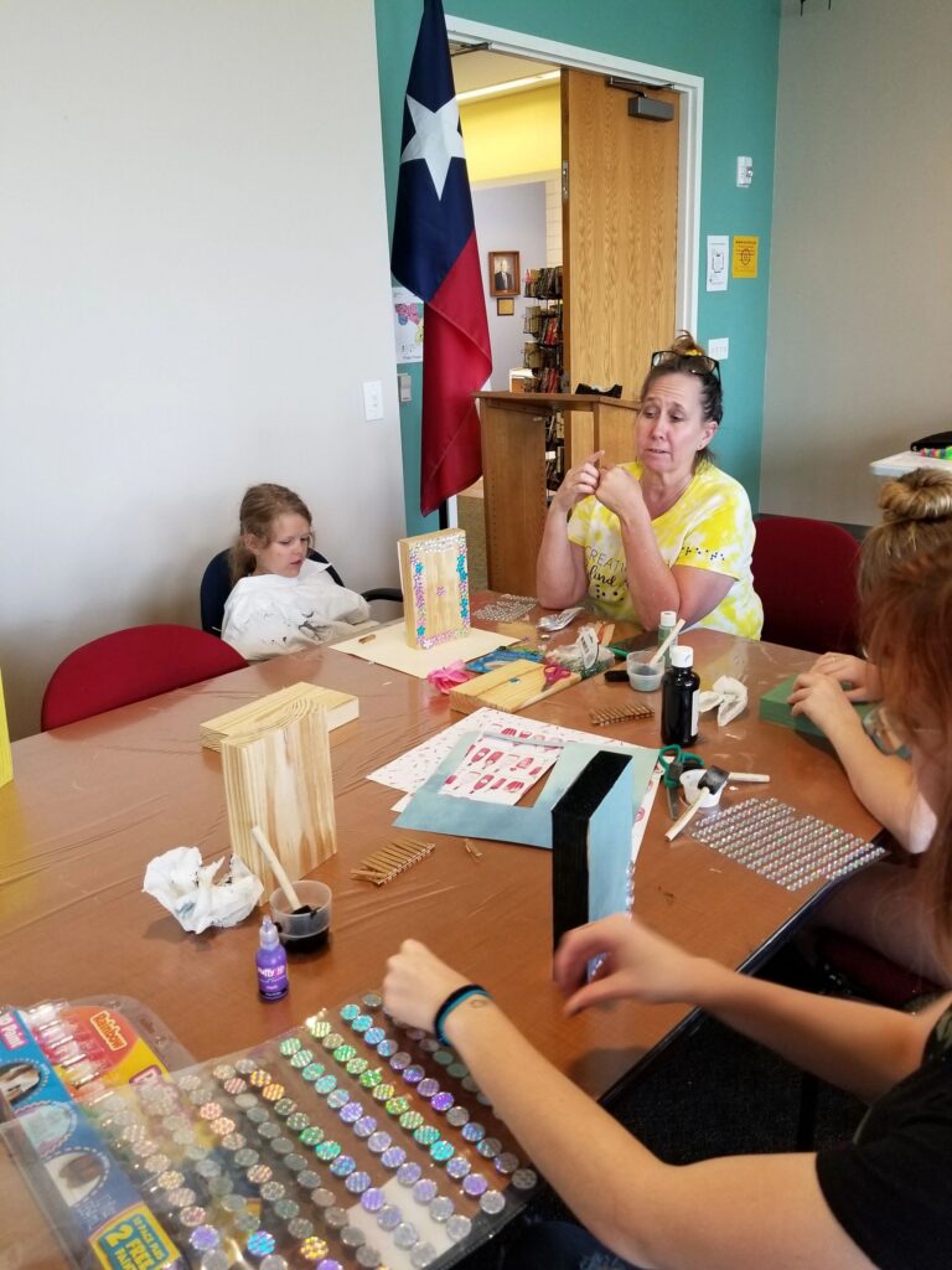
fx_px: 953
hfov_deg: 53.1
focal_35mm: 26
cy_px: 635
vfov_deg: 67.3
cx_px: 476
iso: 125
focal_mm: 4.25
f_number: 1.7
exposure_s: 1/60
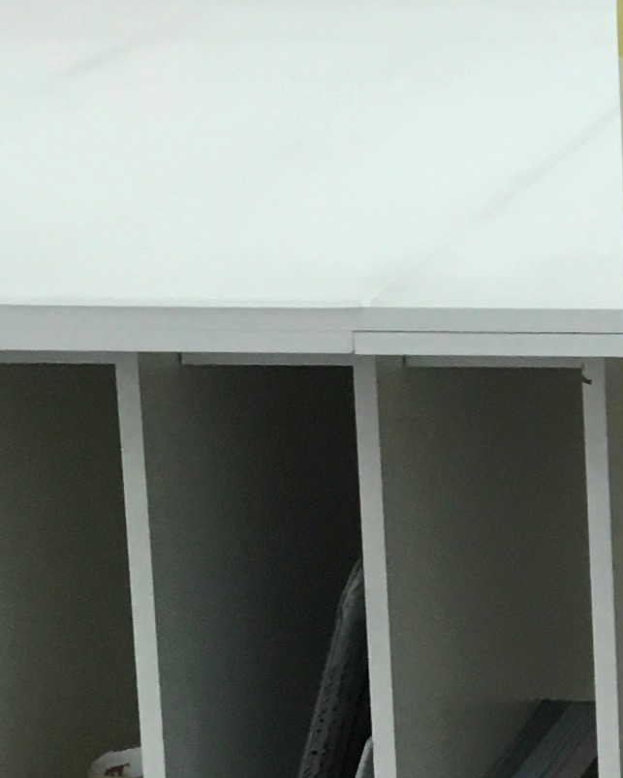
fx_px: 3273
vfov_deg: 13.5
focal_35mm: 142
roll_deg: -0.1
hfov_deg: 9.8
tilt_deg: -12.5
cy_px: 75
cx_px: 1418
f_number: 2.2
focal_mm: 4.15
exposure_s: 1/30
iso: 40
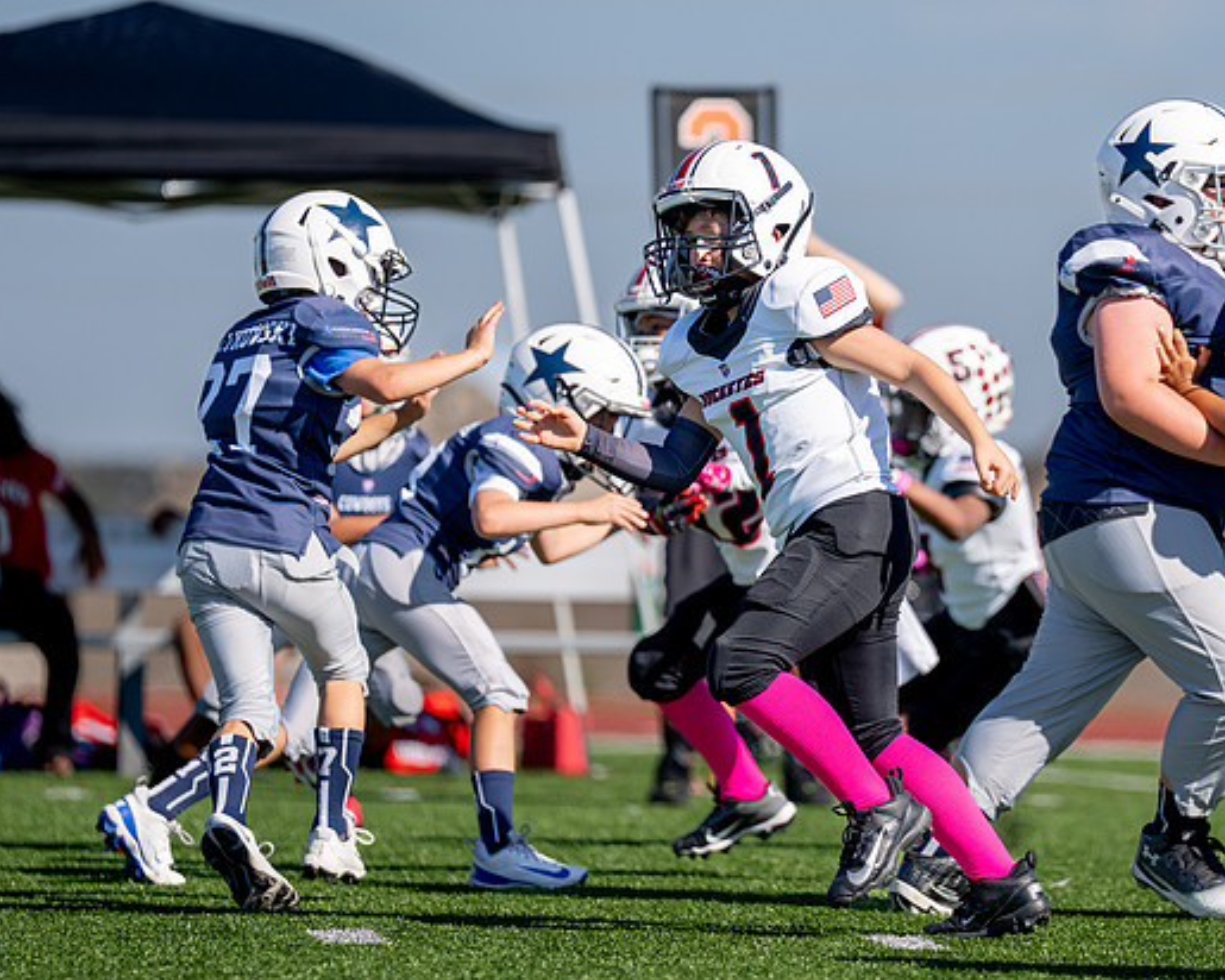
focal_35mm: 305
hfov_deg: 6.3
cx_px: 888
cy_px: 421
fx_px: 11058
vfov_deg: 5.1
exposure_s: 1/4000
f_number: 2.8
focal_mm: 200
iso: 160
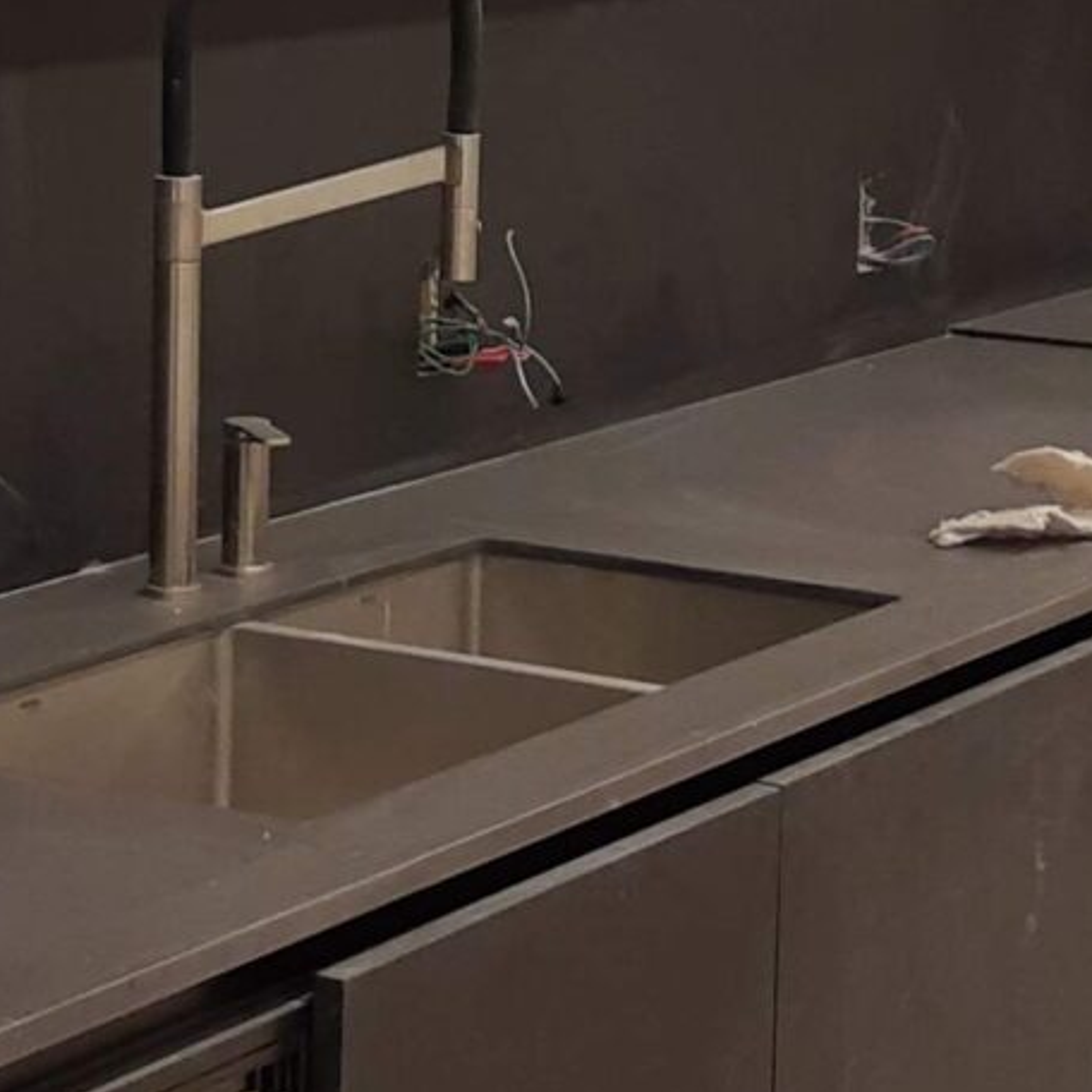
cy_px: 89
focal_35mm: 129
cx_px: 316
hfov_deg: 13.5
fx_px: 4604
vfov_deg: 13.4
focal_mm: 4.75
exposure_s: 1/100
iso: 60
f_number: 1.7
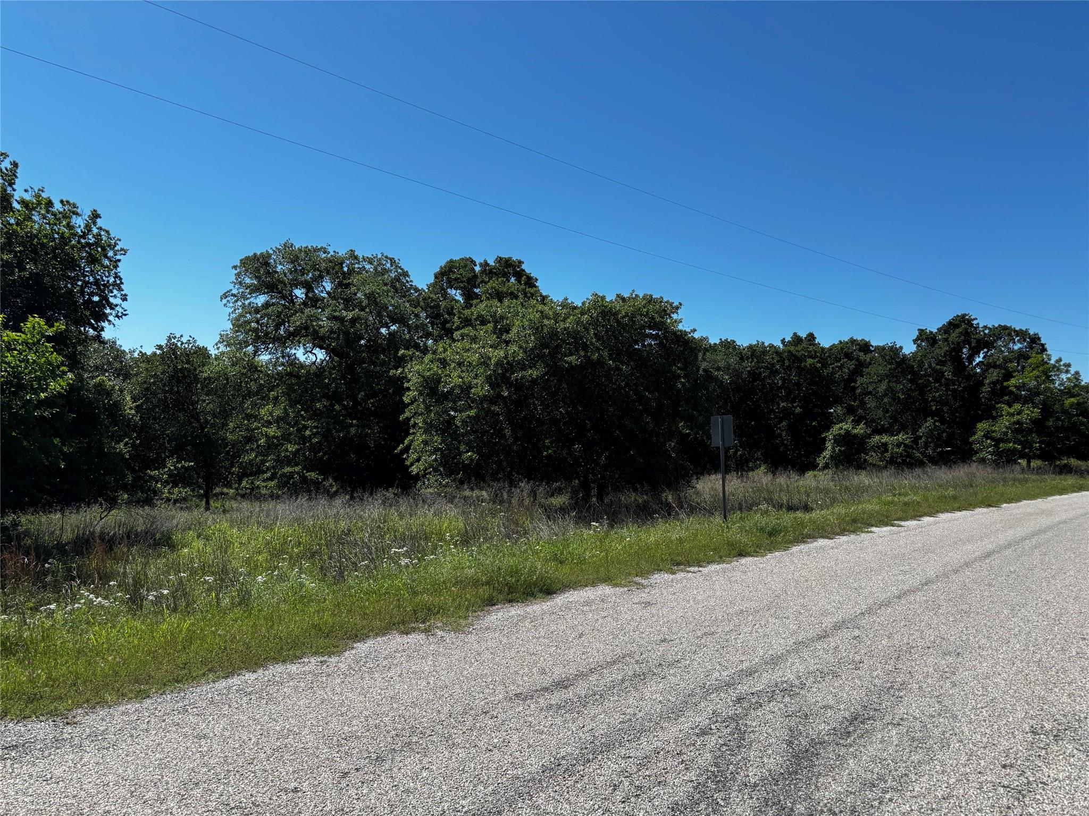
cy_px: 408
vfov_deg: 53.1
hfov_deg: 67.3
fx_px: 818
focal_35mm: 26
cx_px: 544
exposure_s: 1/3205
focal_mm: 5.96
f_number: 1.6
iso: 50
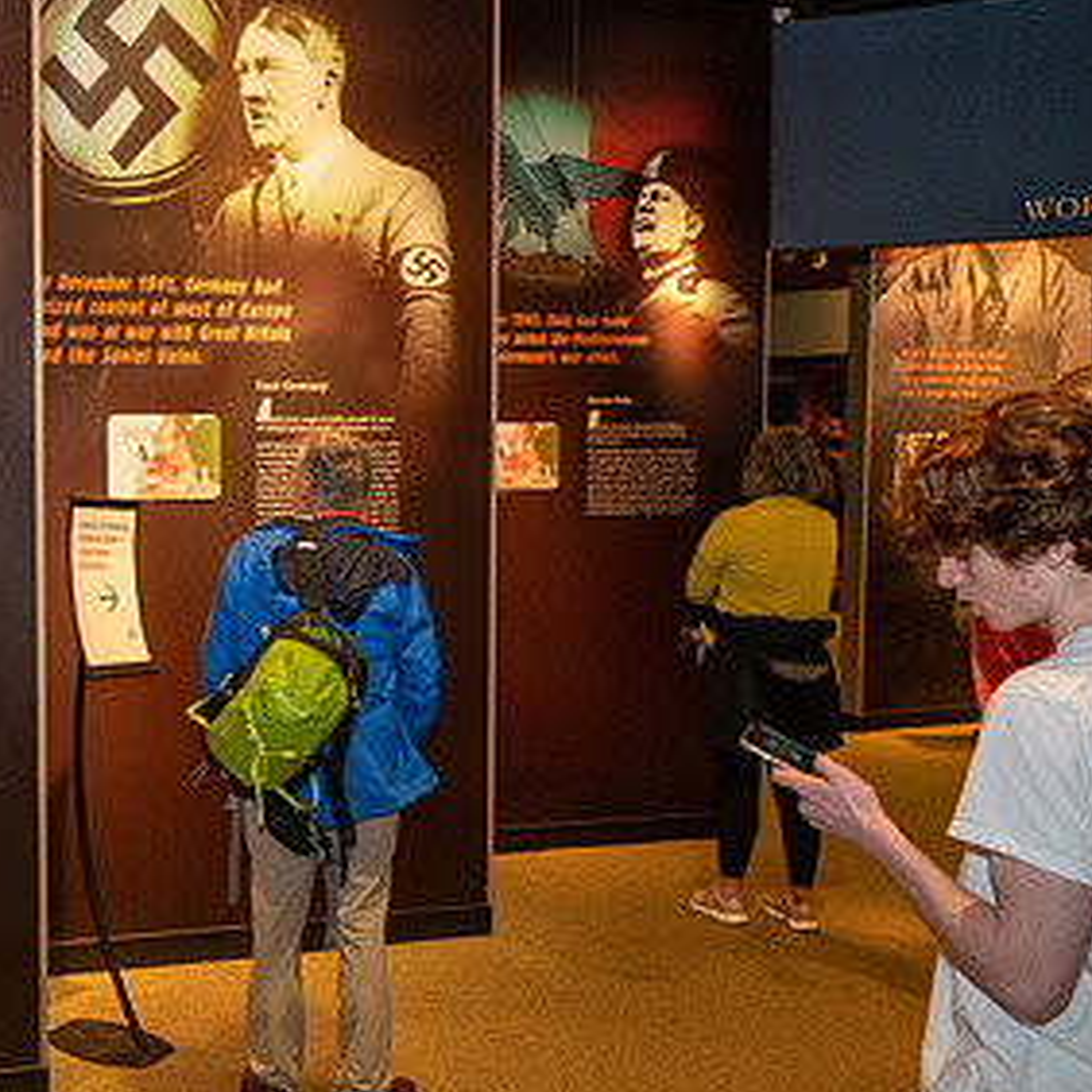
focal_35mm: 42
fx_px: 1499
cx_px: 155
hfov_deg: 37.9
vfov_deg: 40.0
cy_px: 523
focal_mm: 24
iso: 4500
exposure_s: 1/80
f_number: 5
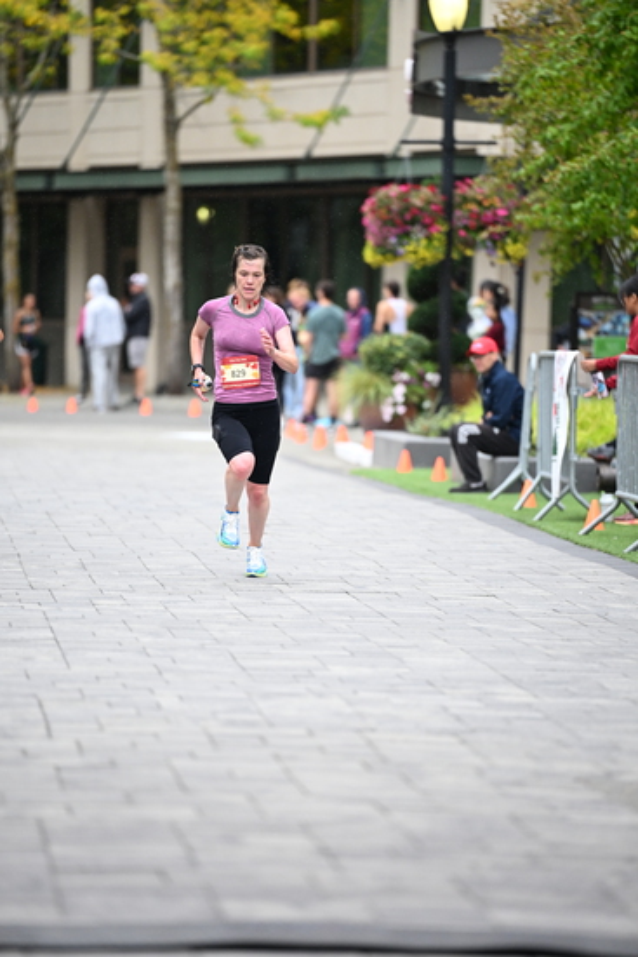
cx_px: 319
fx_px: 5313
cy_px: 478
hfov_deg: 6.9
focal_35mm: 200
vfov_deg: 10.3
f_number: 2.8
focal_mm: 200
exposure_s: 1/1600
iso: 1250
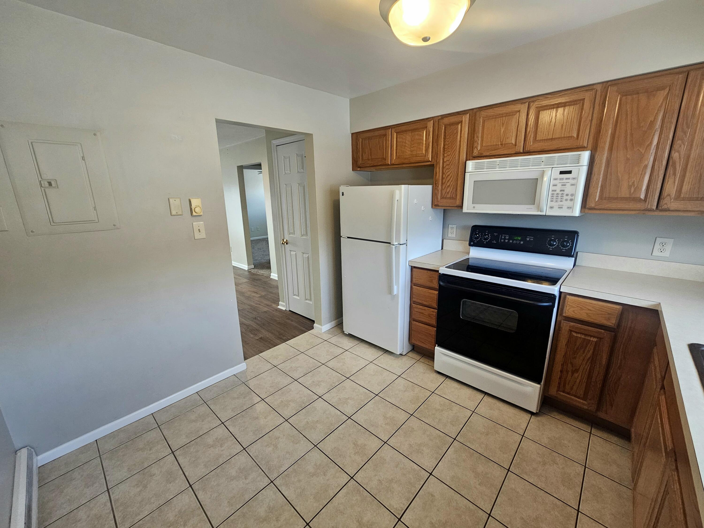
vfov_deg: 89.9
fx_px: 264
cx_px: 352
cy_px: 264
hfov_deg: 106.2
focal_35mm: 13
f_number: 2.2
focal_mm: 2.2
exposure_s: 1/60.2
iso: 160
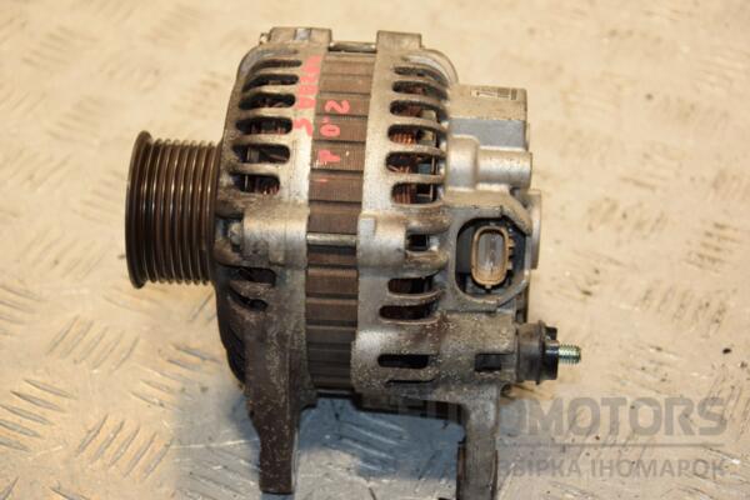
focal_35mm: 93
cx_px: 375
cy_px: 250
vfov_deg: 14.7
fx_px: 1937
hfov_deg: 21.9
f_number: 5.3
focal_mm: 62
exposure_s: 1/160
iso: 800
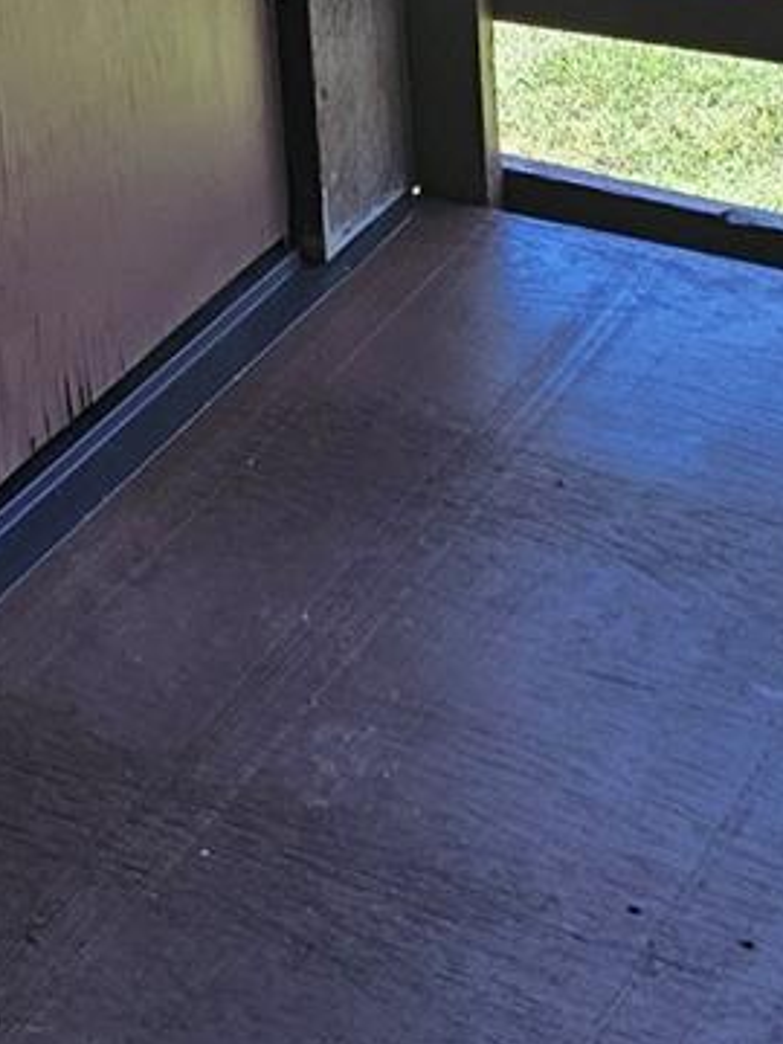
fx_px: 2956
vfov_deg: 16.5
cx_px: 307
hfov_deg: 15.1
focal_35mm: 98
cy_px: -870
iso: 20
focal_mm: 6.3
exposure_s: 1/120
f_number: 1.7
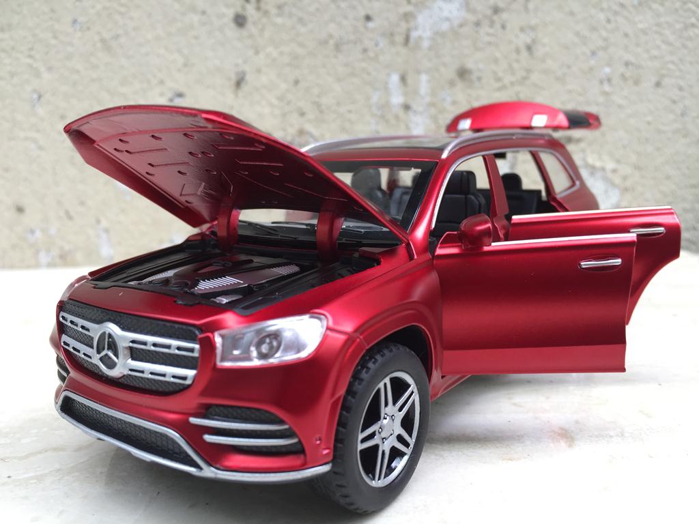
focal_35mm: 29
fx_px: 586
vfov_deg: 48.2
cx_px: 350
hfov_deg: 61.7
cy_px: 262
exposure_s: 1/100
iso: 40
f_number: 2.2
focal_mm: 4.15
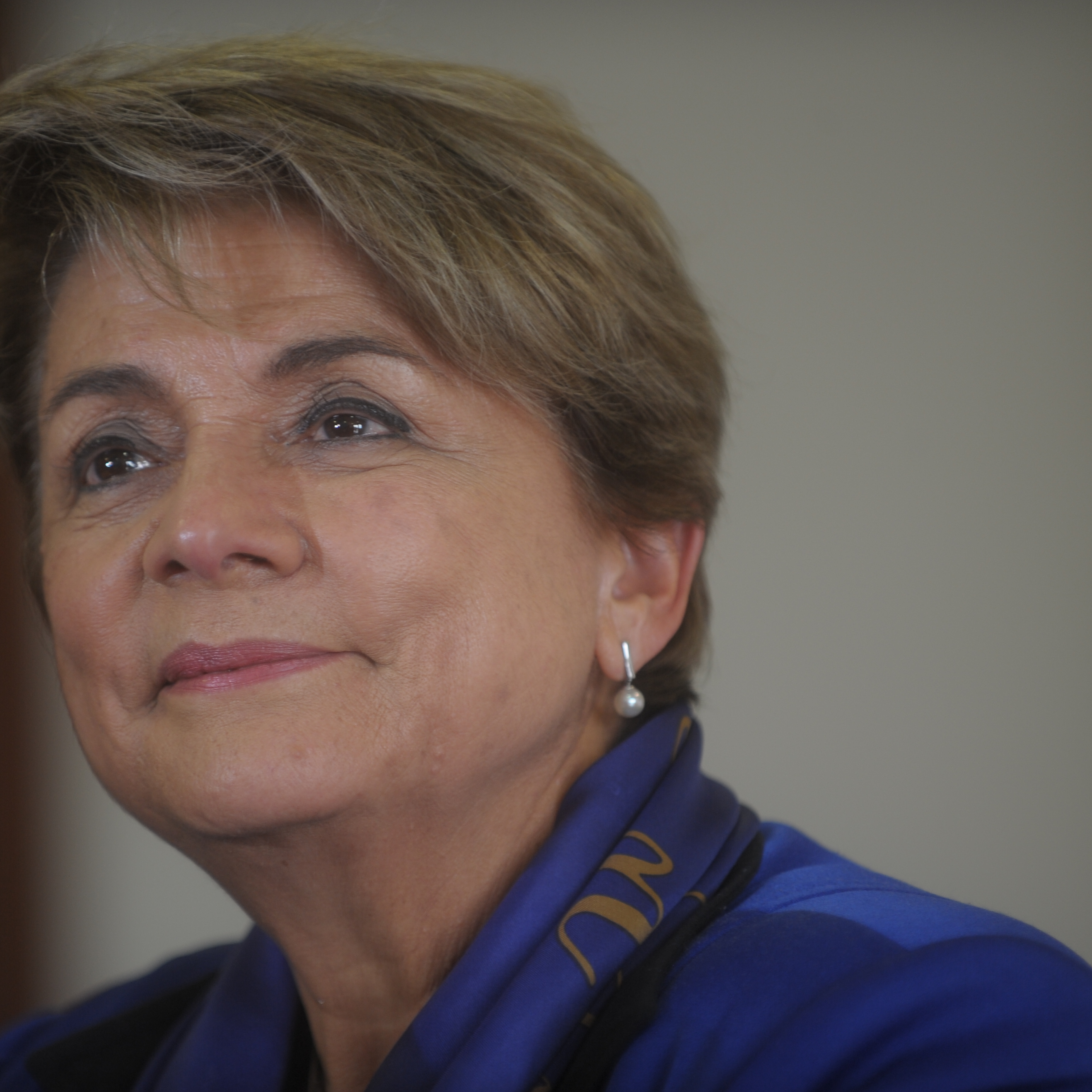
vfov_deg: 6.8
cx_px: 468
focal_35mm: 256
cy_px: 546
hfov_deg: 6.8
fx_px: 9137
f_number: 2.8
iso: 500
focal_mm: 200
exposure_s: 1/160
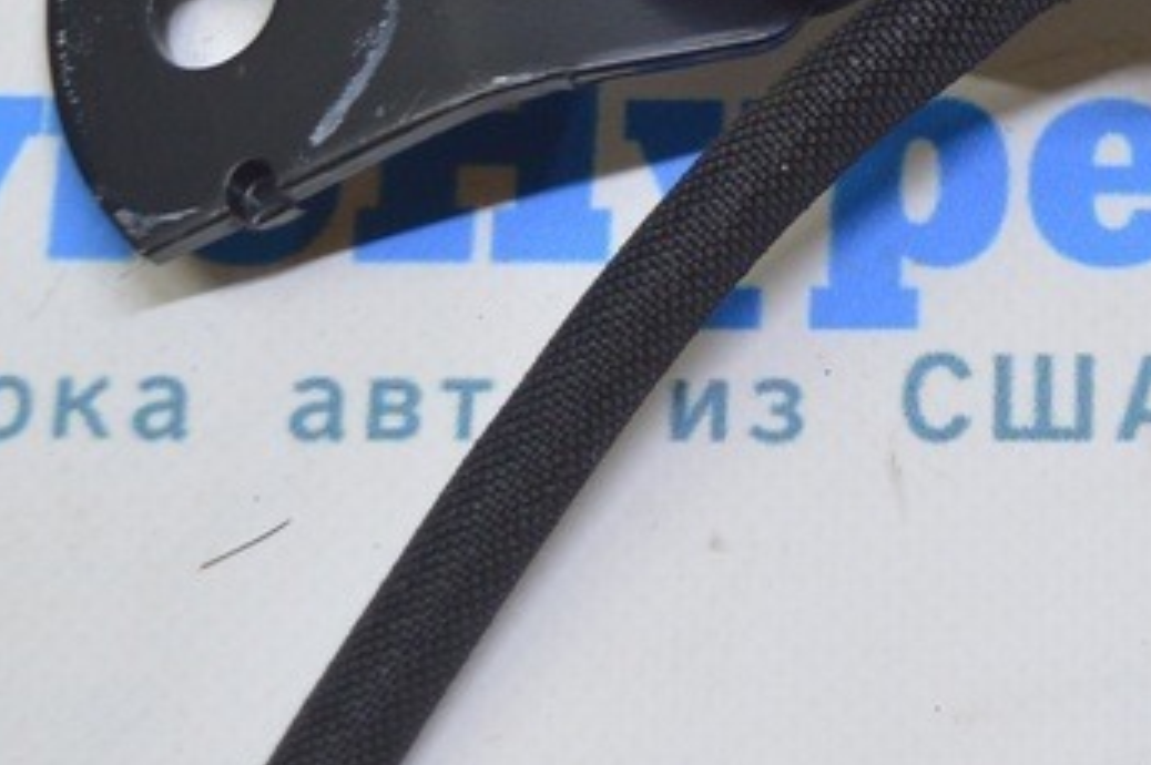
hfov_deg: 14.6
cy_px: -274
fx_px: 4391
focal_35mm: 137
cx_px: 1274
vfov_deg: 9.7
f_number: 5.6
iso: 400
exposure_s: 1/25
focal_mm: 31
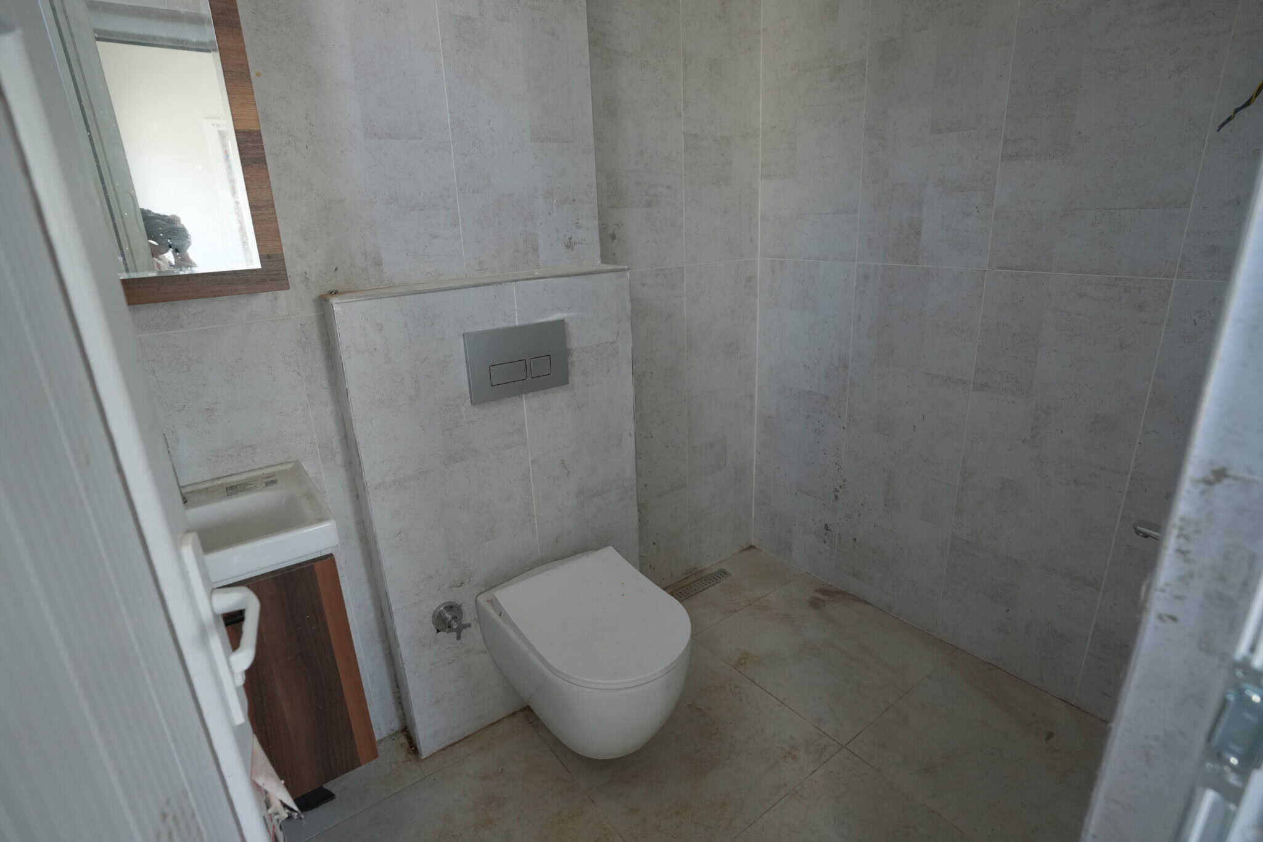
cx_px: 632
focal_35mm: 17
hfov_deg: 93.3
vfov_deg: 70.4
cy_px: 421
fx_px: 596
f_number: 4
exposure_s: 1/160
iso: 1000
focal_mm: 17
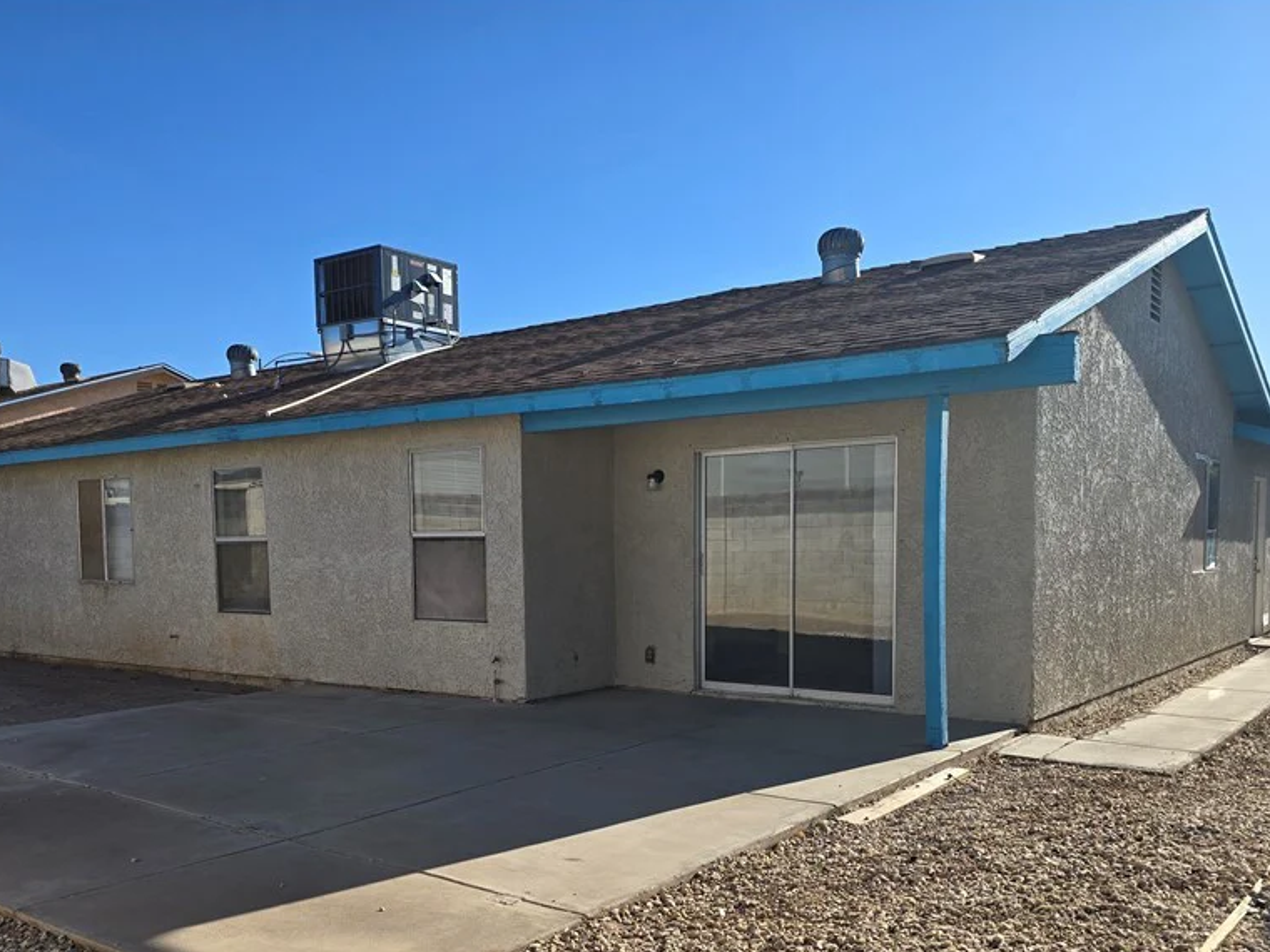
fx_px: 1137
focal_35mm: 31
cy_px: 631
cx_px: 605
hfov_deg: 58.3
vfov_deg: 44.8
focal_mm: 6.3
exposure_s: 1/801
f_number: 1.7
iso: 12
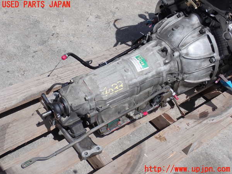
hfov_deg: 40.4
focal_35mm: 47
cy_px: 87
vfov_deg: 30.9
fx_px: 315
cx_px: 116
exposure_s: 1/640
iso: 100
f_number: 4.5
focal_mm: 8.4
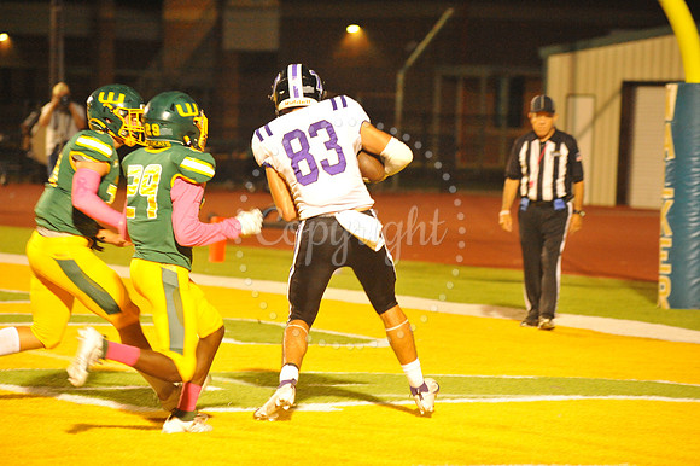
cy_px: 233
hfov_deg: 10.3
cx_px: 350
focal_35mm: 200
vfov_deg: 6.9
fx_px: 3887
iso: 6400
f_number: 5
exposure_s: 1/200
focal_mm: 200
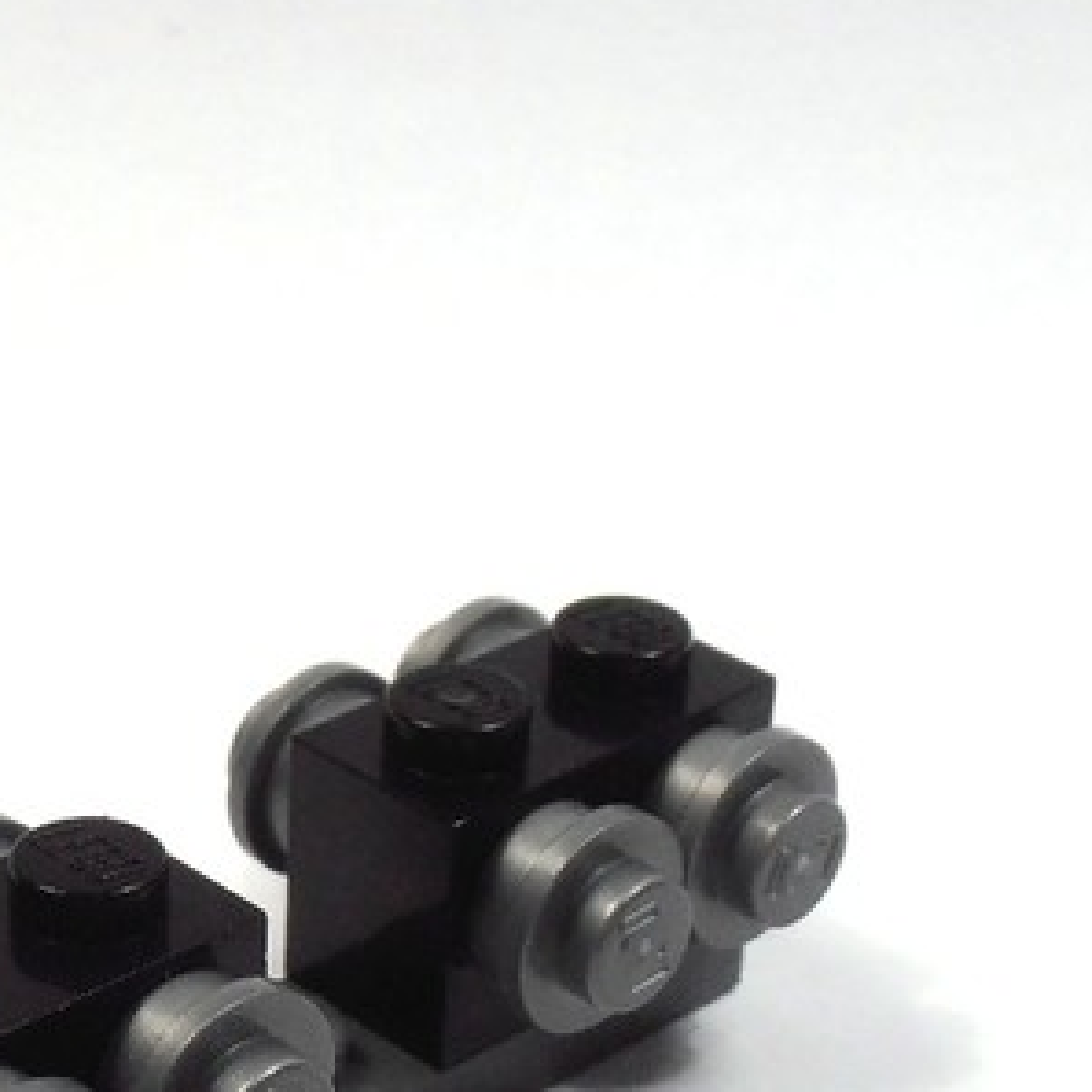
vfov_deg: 17.2
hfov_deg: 17.4
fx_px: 3533
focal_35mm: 99
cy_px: 1039
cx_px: 195
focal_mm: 6.61
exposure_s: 1/100
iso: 80
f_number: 3.9
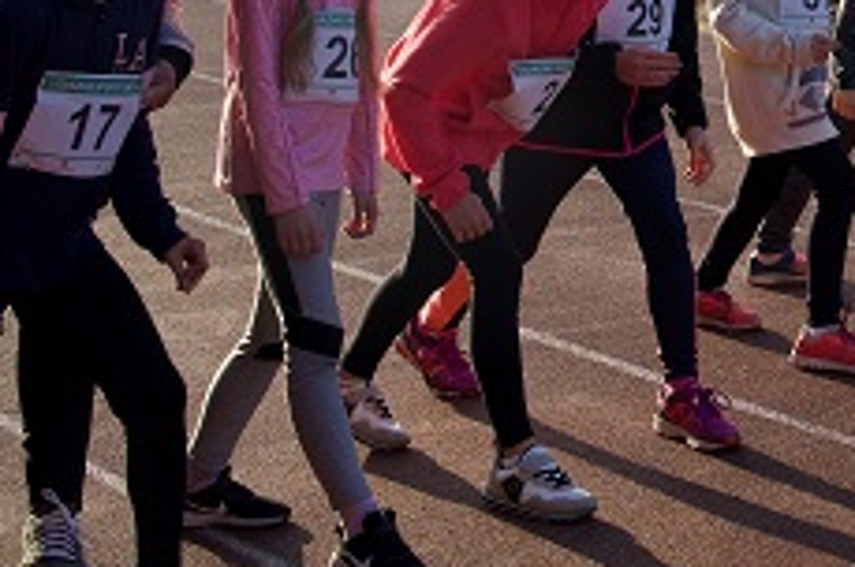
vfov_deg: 12.7
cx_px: 1094
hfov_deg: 18.2
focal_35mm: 105
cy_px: -90
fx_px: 2490
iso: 100
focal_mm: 40
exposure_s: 1/160
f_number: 6.3
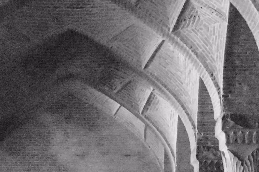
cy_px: 286
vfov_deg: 6.0
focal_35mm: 227
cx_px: 56
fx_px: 1634
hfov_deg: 9.0
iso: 25600
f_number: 4.2
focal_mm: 35
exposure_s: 1/1000
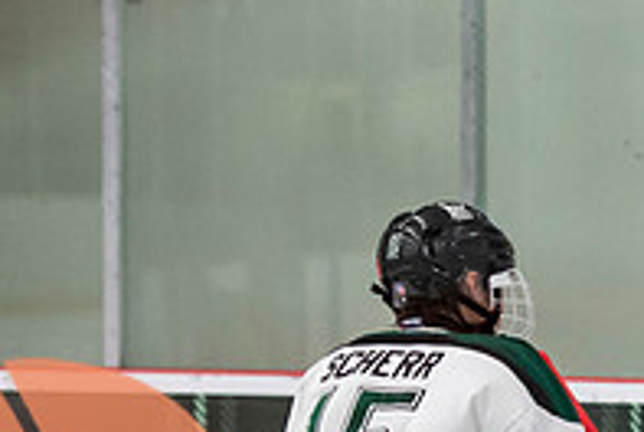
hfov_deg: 4.2
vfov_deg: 2.8
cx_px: 729
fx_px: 8779
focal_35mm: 490
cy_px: 535
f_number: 3.2
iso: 2000
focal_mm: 100
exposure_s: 1/640
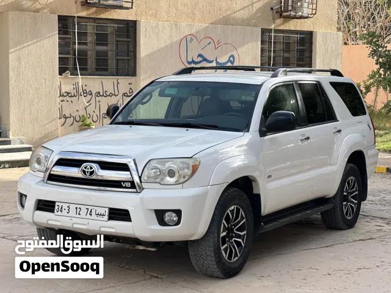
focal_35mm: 77
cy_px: 146
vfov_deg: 19.1
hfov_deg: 25.3
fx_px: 870
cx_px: 196
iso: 25
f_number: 2.8
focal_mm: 9
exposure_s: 1/240
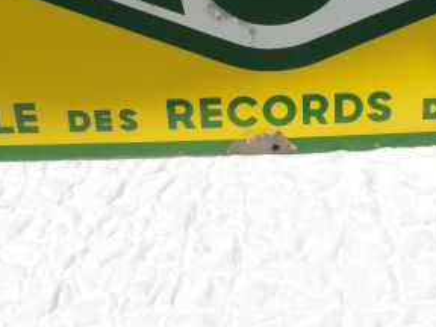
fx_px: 630
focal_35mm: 50
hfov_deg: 38.1
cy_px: 76
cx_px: 257
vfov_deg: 28.6
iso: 80
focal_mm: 4.3
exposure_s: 1/1250
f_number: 3.7
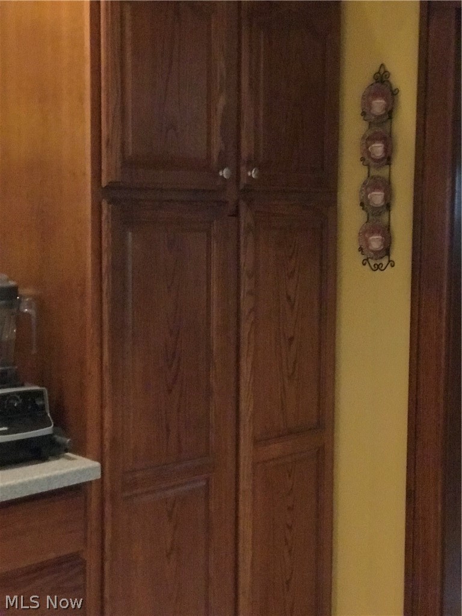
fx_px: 1014
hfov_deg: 25.7
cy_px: 308
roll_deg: +0.0
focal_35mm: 57
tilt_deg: -4.5
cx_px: 231
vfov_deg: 33.8
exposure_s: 1/60
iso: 1250
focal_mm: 6.6
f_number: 2.8
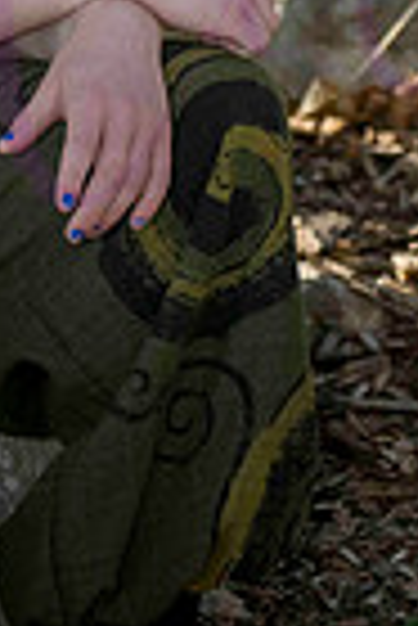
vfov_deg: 6.8
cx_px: -103
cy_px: -306
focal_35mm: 298
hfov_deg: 4.6
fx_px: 5177
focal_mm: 92
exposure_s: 1/640
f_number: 4
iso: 400
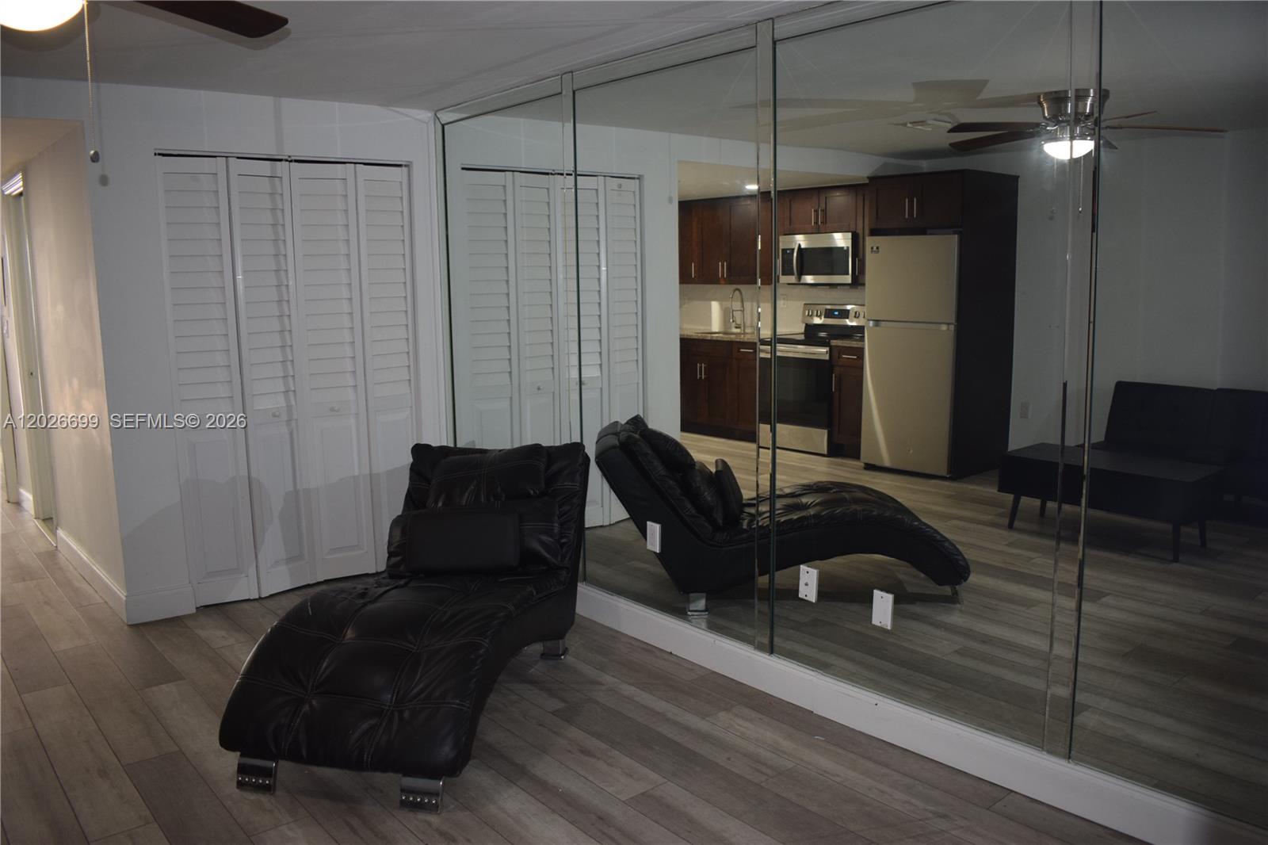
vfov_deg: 47.9
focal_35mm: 27
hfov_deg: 67.4
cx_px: 634
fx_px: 951
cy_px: 422
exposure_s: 1/60
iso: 800
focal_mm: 18
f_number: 3.5
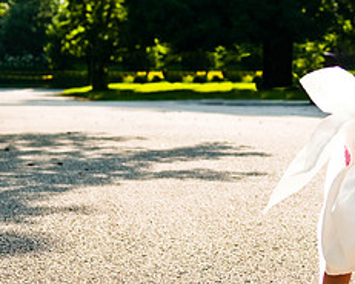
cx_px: 357
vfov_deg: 14.5
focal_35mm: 106
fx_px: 1114
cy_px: 131
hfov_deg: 17.7
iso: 250
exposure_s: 1/2000
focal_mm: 30
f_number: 2.8
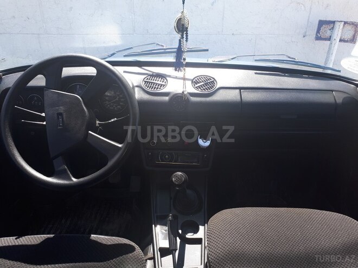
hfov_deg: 65.3
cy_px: 134
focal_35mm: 27
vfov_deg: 51.4
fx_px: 279
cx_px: 179
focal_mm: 3.6
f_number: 1.9
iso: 40
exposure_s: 1/208
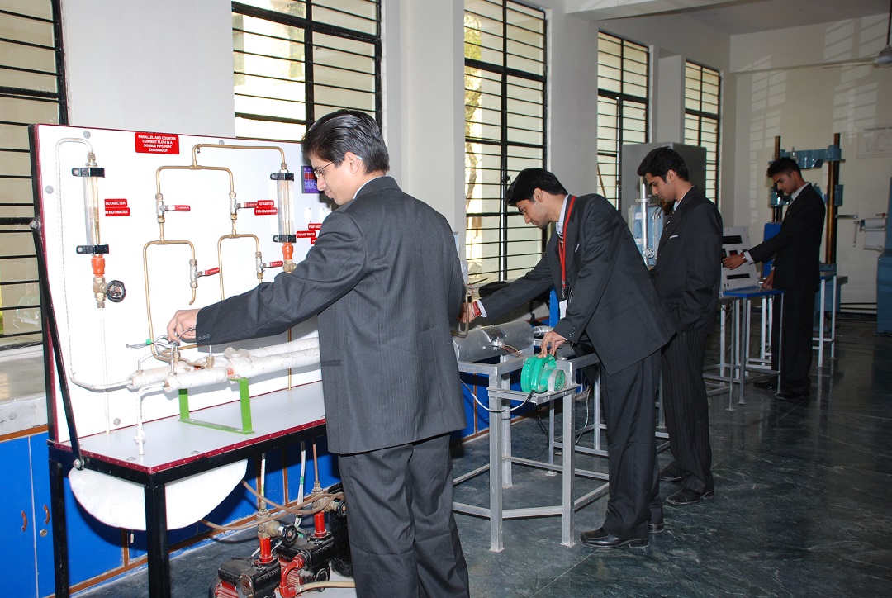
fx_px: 819
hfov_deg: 57.1
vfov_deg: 40.1
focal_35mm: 33
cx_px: 446
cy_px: 299
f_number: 4
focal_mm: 22
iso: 250
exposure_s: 1/125
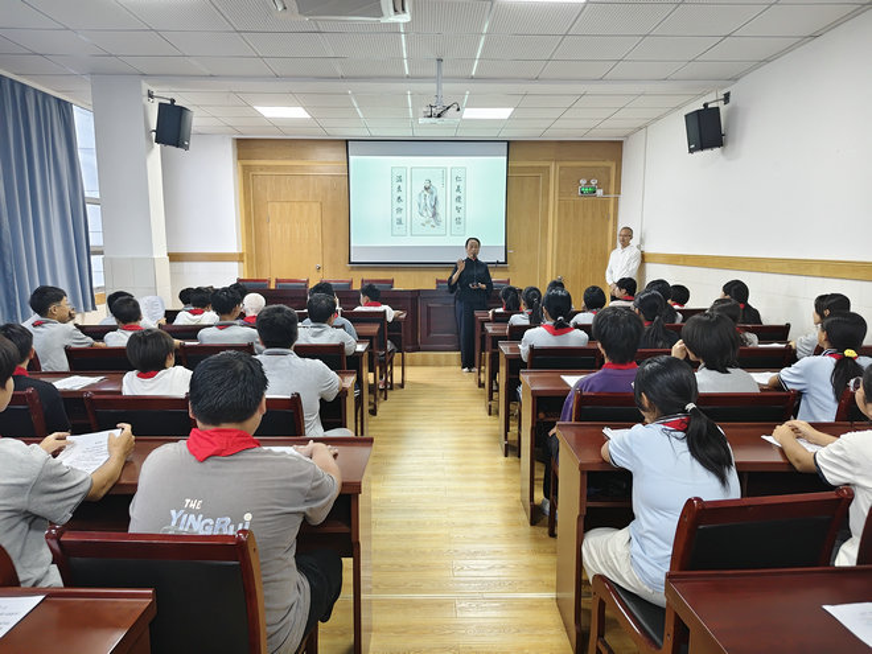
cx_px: 436
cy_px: 327
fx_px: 579
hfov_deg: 73.9
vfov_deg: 58.9
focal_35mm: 23
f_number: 1.88
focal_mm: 5.56
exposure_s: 1/50
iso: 483
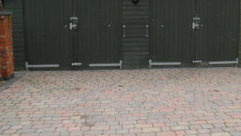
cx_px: 169
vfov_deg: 22.7
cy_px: 58
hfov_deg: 38.5
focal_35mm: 53
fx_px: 339
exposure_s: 1/40
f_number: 2.8
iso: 50
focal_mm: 4.9
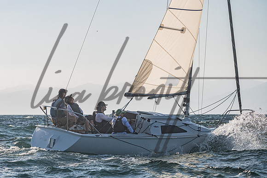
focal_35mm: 204
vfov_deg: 6.8
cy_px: 92
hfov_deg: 10.1
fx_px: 1510
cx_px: 87
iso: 400
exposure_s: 1/3200
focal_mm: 150
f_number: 6.3
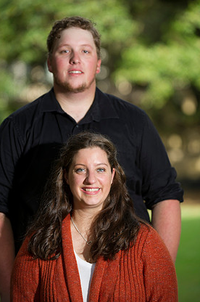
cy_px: 146
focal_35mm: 146
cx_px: 100
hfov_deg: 9.4
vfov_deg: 14.1
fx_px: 1221
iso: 200
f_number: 2.8
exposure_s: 1/250
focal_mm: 135
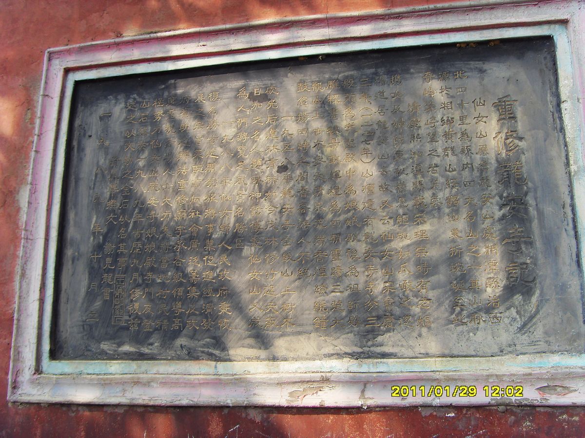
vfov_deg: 36.8
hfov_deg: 47.9
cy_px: 219
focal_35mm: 39
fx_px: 659
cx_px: 292
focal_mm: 6.6
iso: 80
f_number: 3.5
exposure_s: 1/180
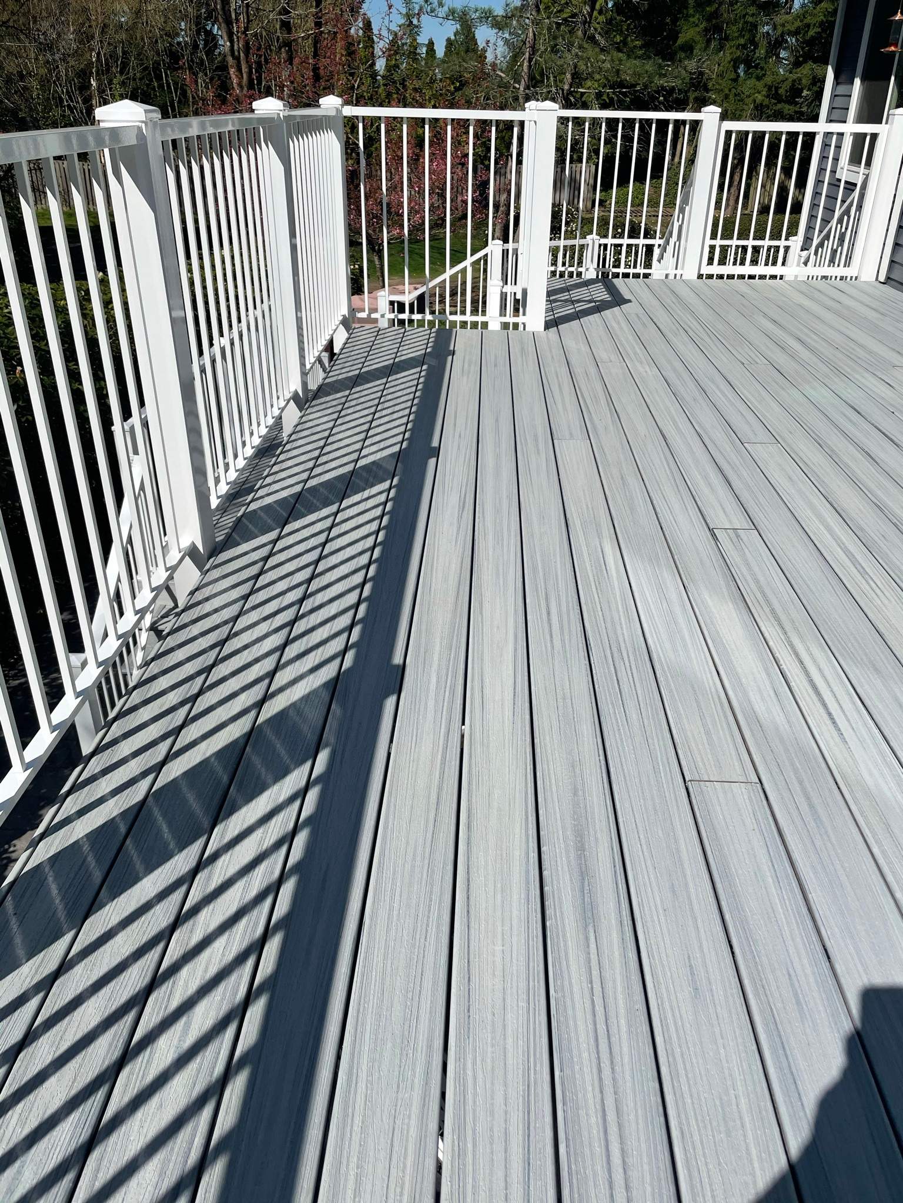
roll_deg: -1.4
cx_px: 452
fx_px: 904
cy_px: 602
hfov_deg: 53.1
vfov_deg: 67.3
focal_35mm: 26
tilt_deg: -28.1
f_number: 1.6
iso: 32
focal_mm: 4.2
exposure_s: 1/7813
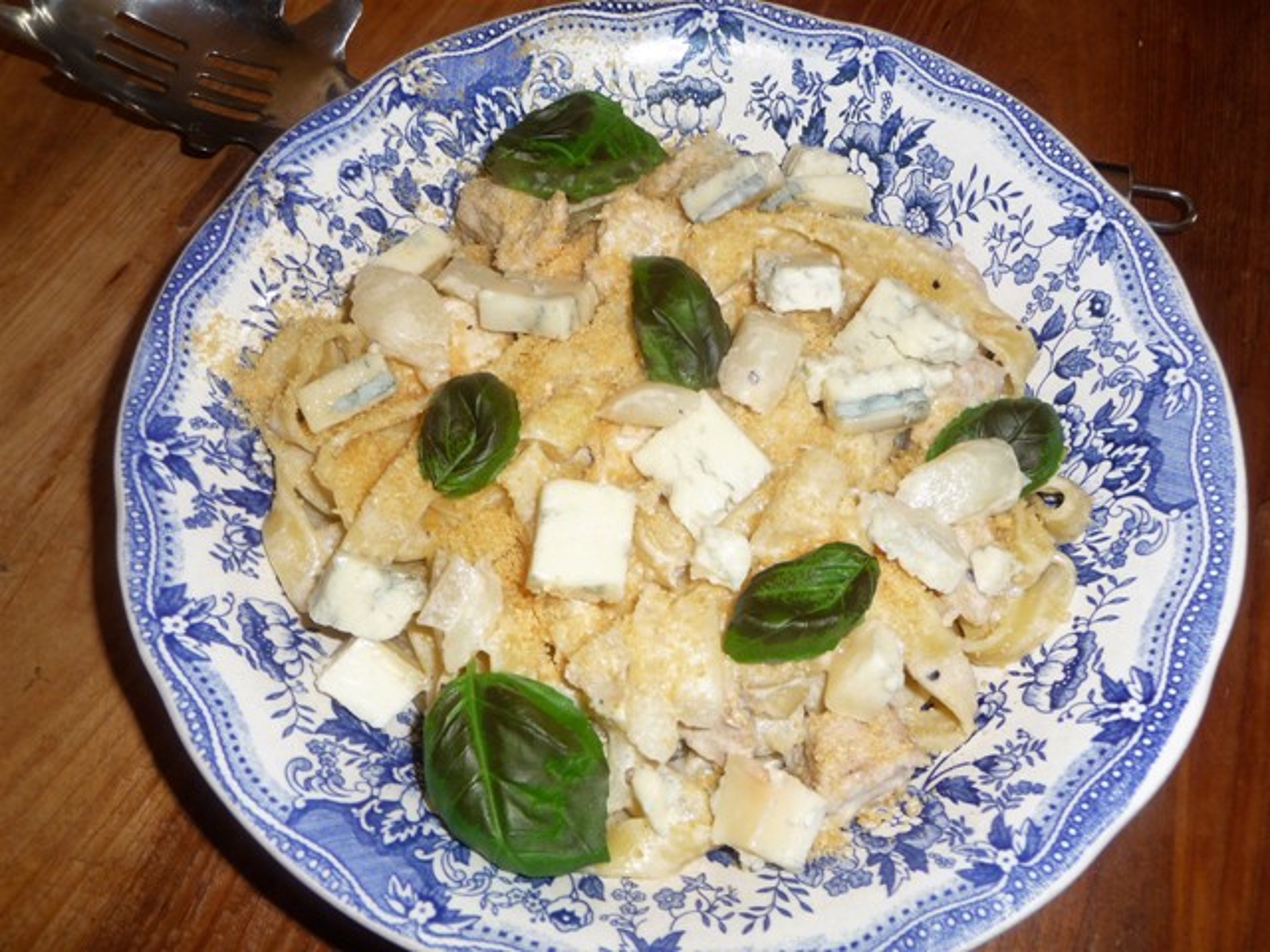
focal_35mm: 36
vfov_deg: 39.7
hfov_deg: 51.4
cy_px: 476
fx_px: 1321
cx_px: 635
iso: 100
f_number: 3.7
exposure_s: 1/30
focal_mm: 6
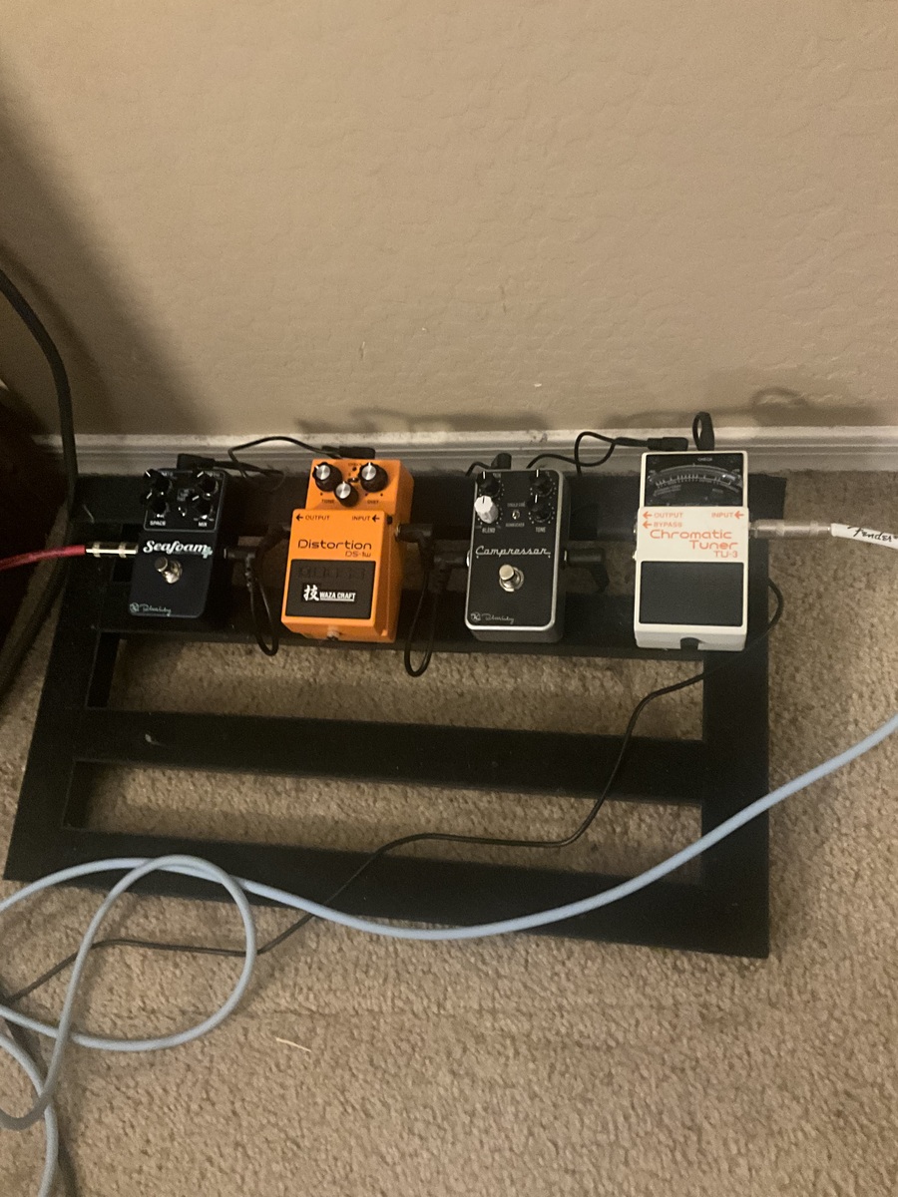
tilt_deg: -57.0
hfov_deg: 48.2
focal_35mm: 29
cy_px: 598
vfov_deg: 61.7
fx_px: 1003
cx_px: 449
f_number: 1.8
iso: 640
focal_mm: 3
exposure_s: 1/21
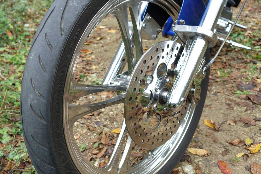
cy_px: 87
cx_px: 130
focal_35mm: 40
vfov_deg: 33.4
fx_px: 290
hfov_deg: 48.5
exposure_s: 1/80
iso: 125
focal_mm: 14.7
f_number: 3.2
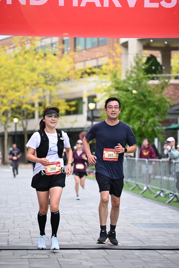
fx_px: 820
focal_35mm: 110
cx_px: 90
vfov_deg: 18.6
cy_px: 134
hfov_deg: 12.5
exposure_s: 1/2000
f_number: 2.8
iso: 640
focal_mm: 110
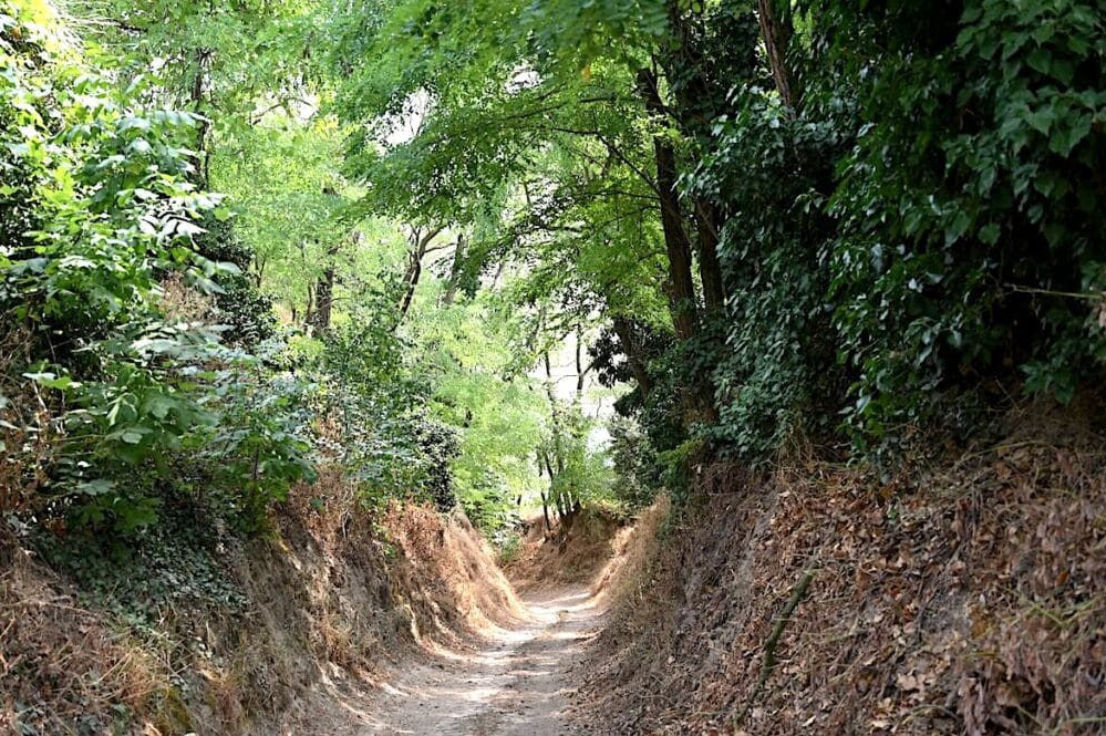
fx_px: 1259
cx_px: 559
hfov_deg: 47.4
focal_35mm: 41
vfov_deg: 32.6
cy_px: 360
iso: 200
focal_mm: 40
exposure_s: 1/250
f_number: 4.5
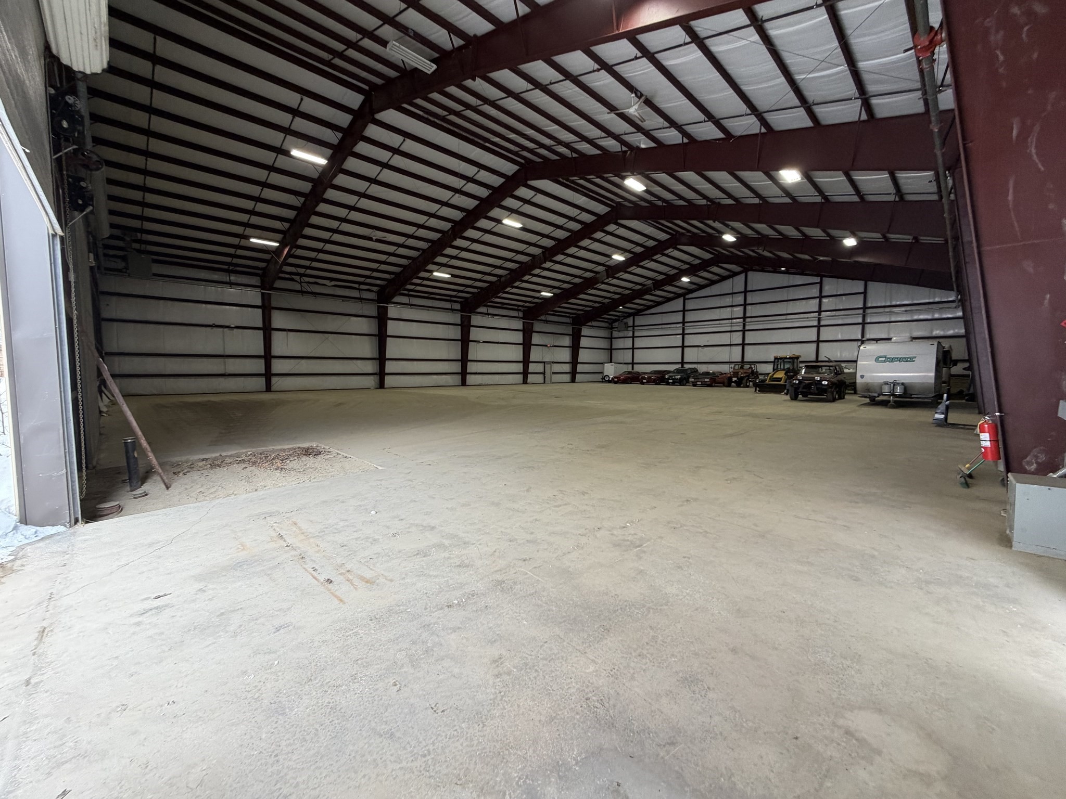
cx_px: 533
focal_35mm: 14
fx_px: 431
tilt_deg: -4.3
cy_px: 400
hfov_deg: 102.1
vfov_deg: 85.7
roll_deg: -0.2
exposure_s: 1/121
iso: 200
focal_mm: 2.22
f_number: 2.2
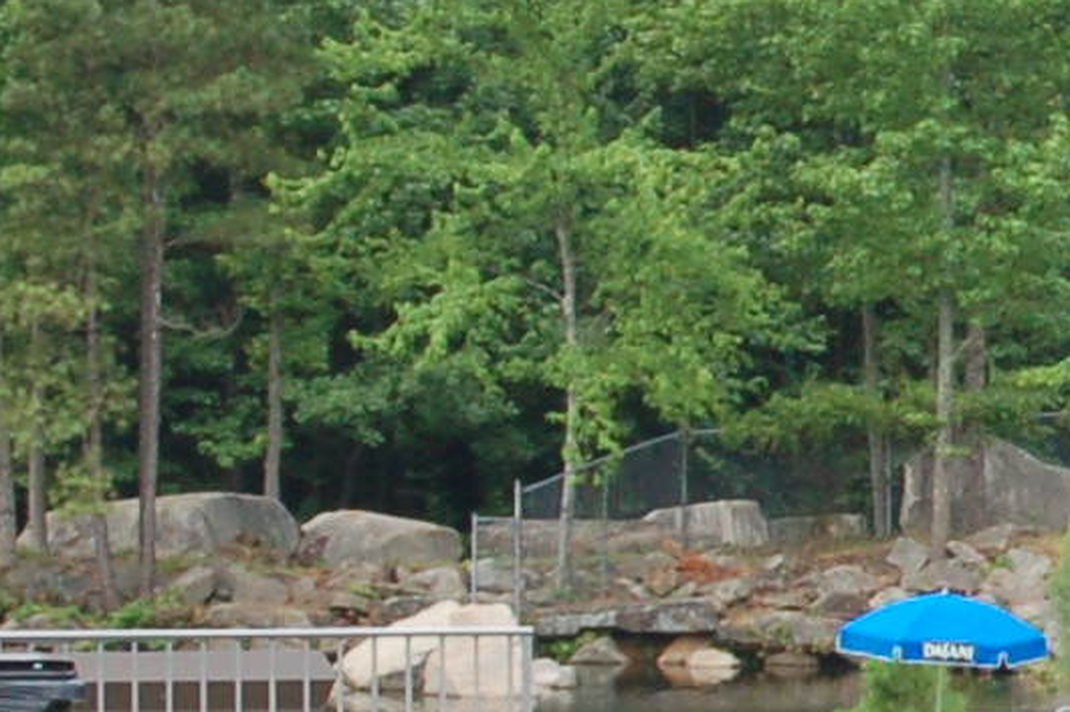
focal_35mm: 468
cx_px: 1835
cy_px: 331
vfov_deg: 2.9
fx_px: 13900
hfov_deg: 4.4
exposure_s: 1/200
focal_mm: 55
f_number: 7.1
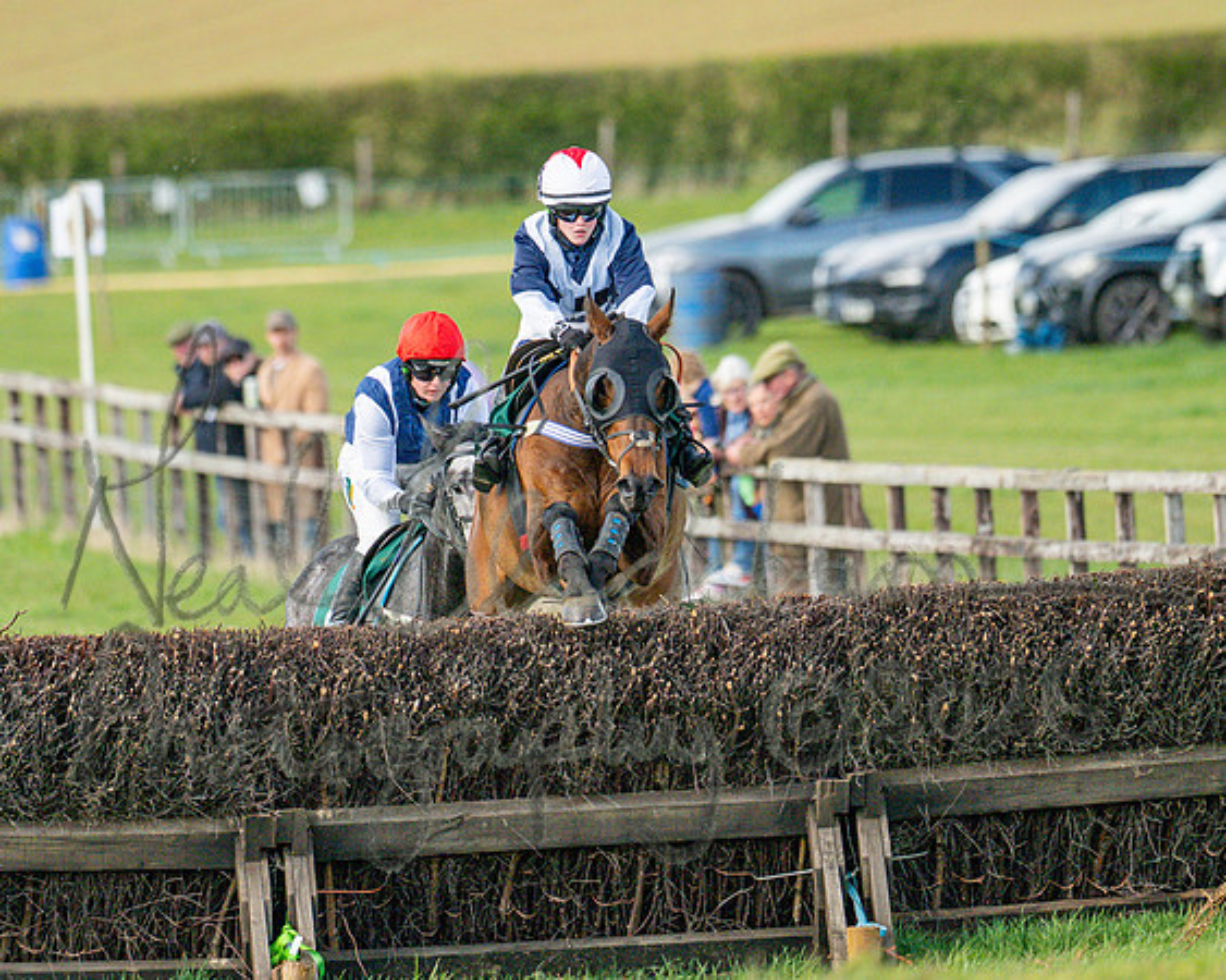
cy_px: 368
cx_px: 436
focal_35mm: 880
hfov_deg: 2.2
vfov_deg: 1.8
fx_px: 31927
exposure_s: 1/2000
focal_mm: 400
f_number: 4.5
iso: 400
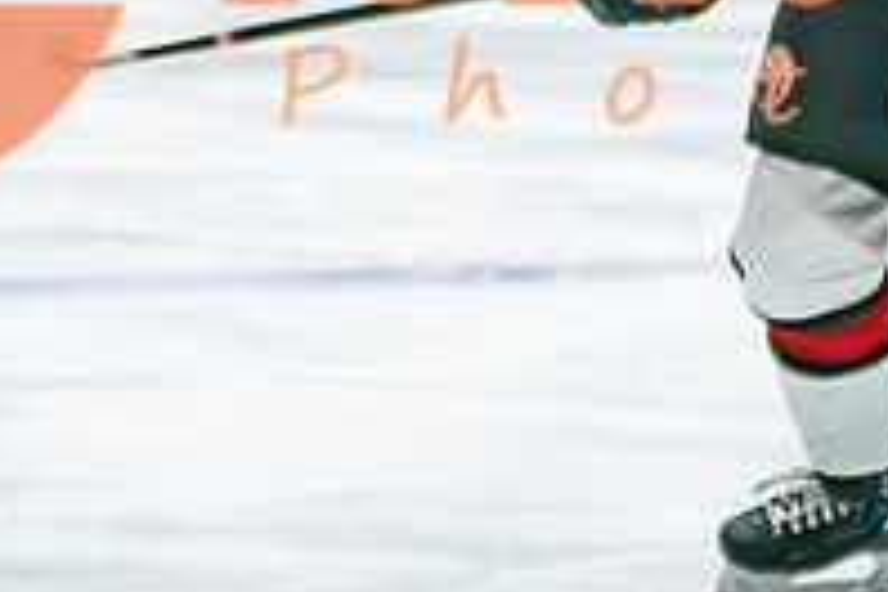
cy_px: -253
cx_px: 724
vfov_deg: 2.8
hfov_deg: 4.2
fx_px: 12110
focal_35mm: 491
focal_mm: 80
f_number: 2.8
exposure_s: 1/640
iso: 1250
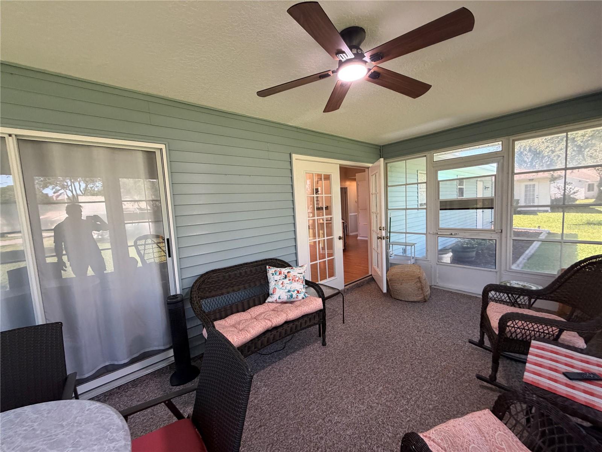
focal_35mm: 14
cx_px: 301
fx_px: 243
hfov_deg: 102.1
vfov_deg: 85.7
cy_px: 226
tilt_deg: -6.8
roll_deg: +3.4
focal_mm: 2.22
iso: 320
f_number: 2.2
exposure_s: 1/117
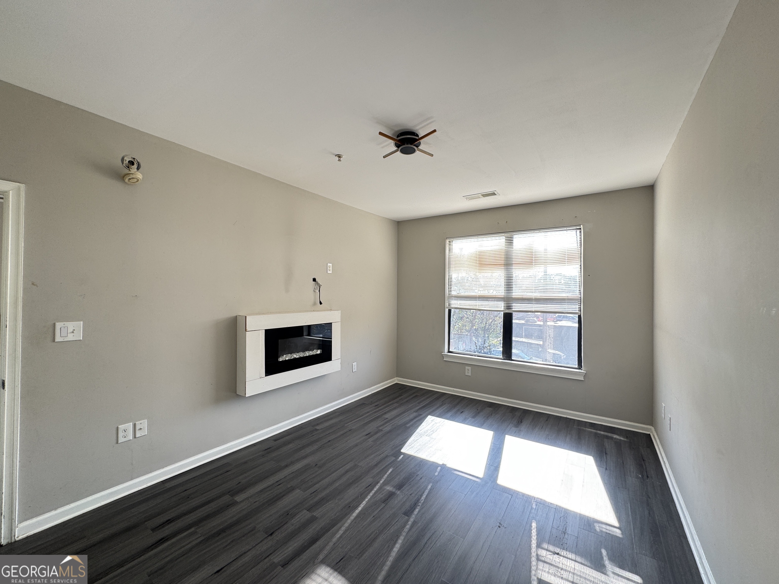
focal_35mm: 14
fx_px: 315
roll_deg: -0.4
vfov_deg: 85.7
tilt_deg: +0.9
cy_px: 292
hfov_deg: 102.1
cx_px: 390
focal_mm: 2.22
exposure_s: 1/99
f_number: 2.2
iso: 50
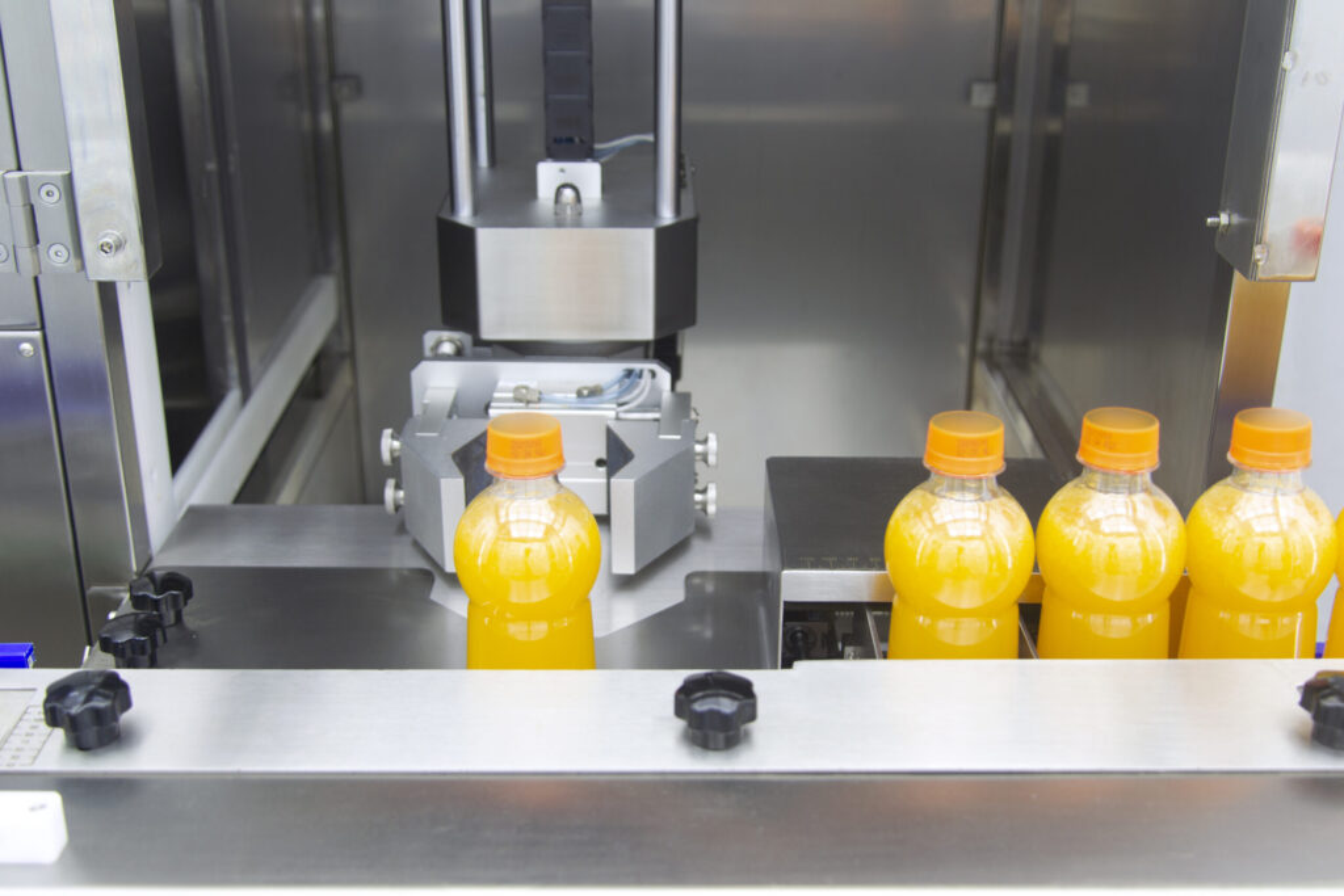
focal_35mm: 44
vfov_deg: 30.9
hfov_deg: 45.0
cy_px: 448
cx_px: 672
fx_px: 1624
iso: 100
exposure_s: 1/60
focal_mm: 29
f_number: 3.8
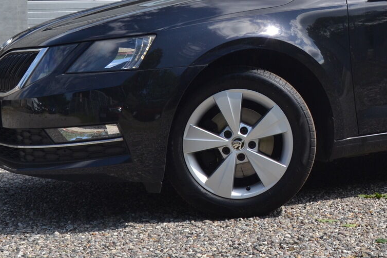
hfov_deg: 23.5
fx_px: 903
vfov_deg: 16.1
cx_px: 354
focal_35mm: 84
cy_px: 27
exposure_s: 1/250
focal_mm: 22
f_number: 8
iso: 100
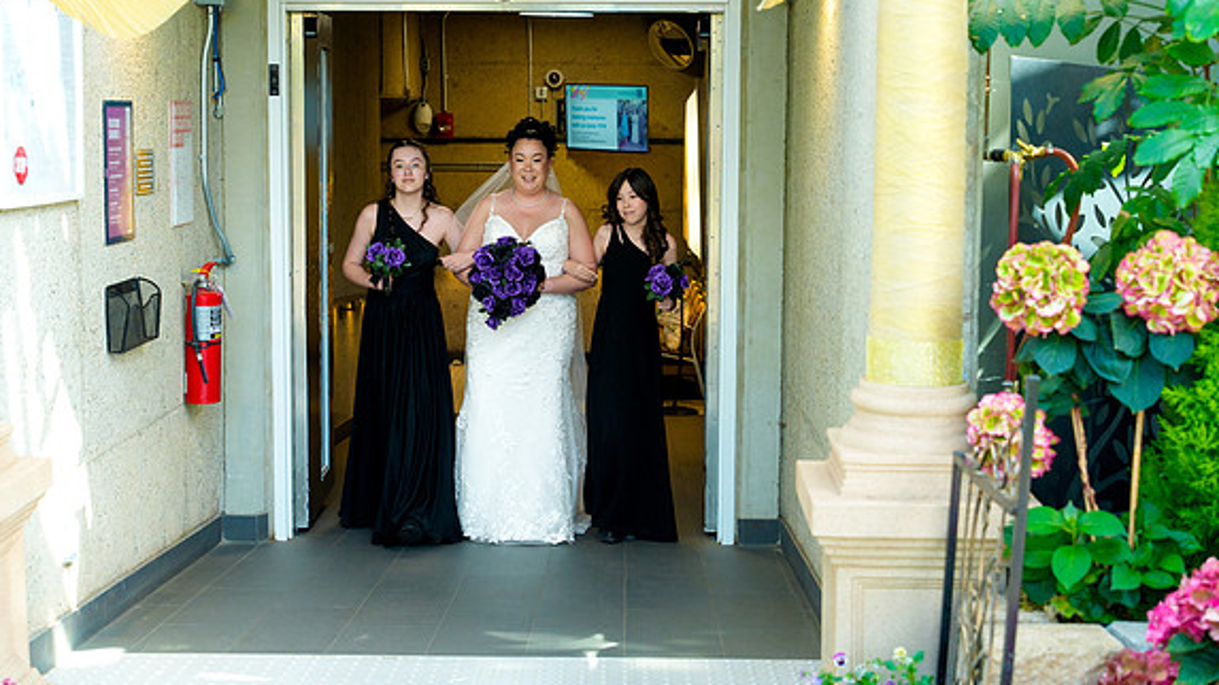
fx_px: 1713
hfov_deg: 39.2
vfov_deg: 22.6
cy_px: 314
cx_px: 611
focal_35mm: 53
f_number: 3.2
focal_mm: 50
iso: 640
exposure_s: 1/640
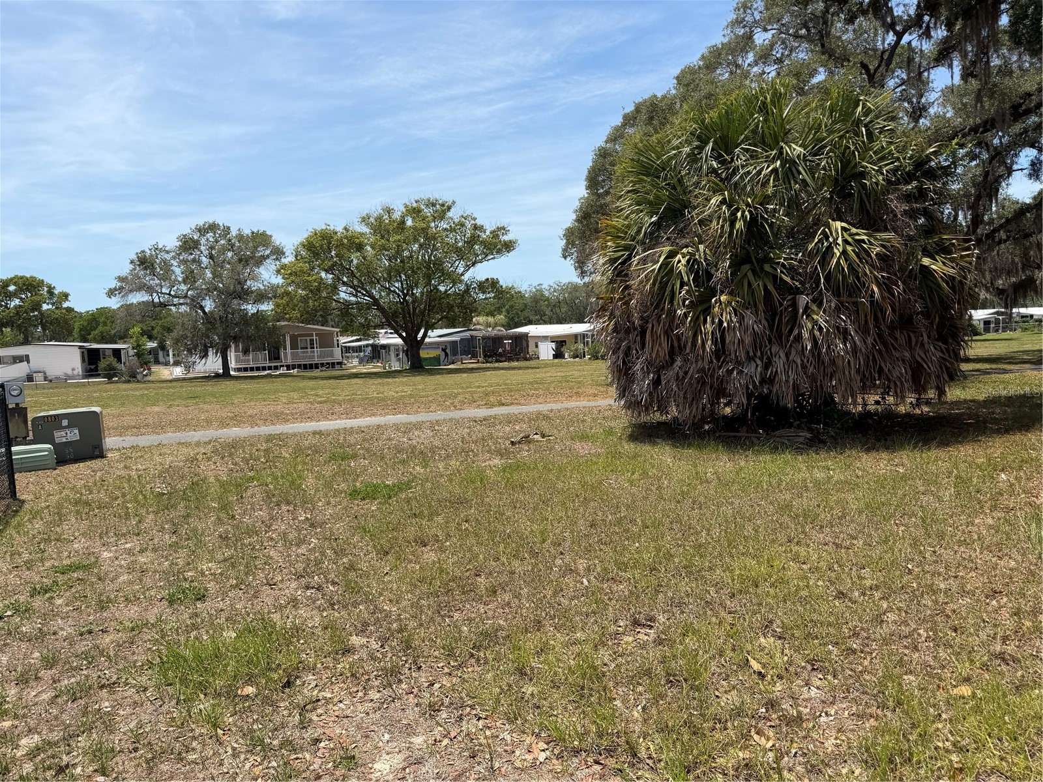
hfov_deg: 71.6
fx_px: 723
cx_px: 522
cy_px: 391
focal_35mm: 24
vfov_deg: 56.8
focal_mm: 6.76
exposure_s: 1/4167
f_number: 1.78
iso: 80
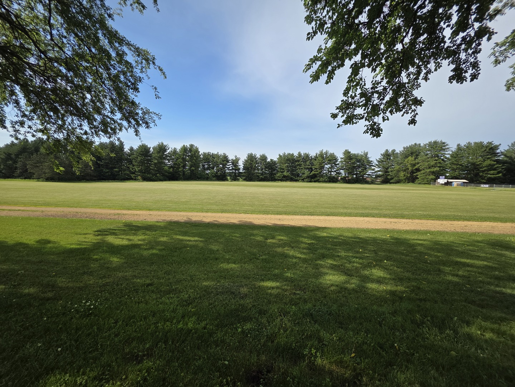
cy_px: 194
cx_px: 258
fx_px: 193
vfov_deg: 89.9
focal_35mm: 13
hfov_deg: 106.2
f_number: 1.9
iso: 40
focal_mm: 2.2
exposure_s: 1/1756
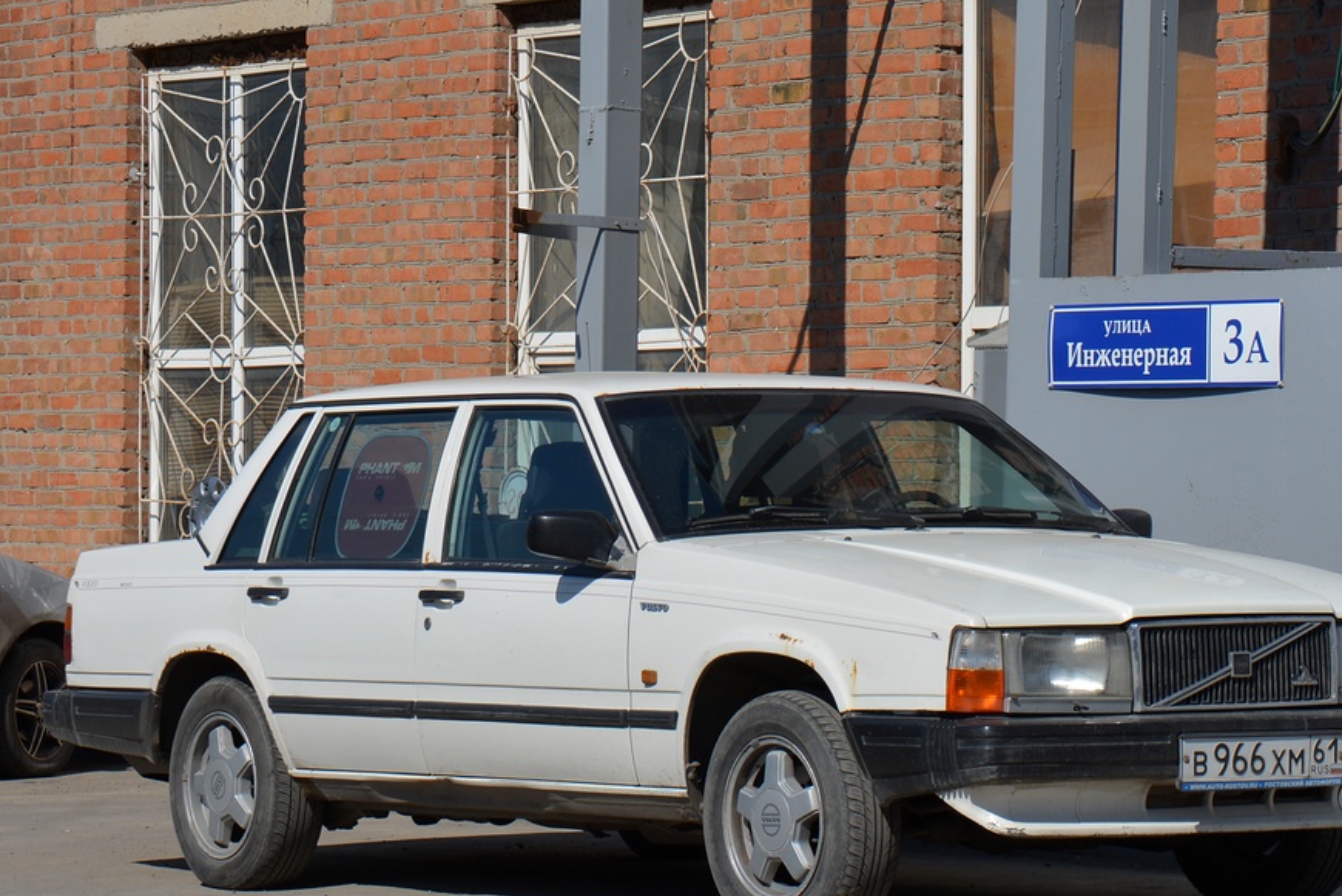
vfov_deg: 10.7
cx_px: 838
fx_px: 4774
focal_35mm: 128
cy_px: 436
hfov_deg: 16.0
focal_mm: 62
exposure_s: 1/400
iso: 100
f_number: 9
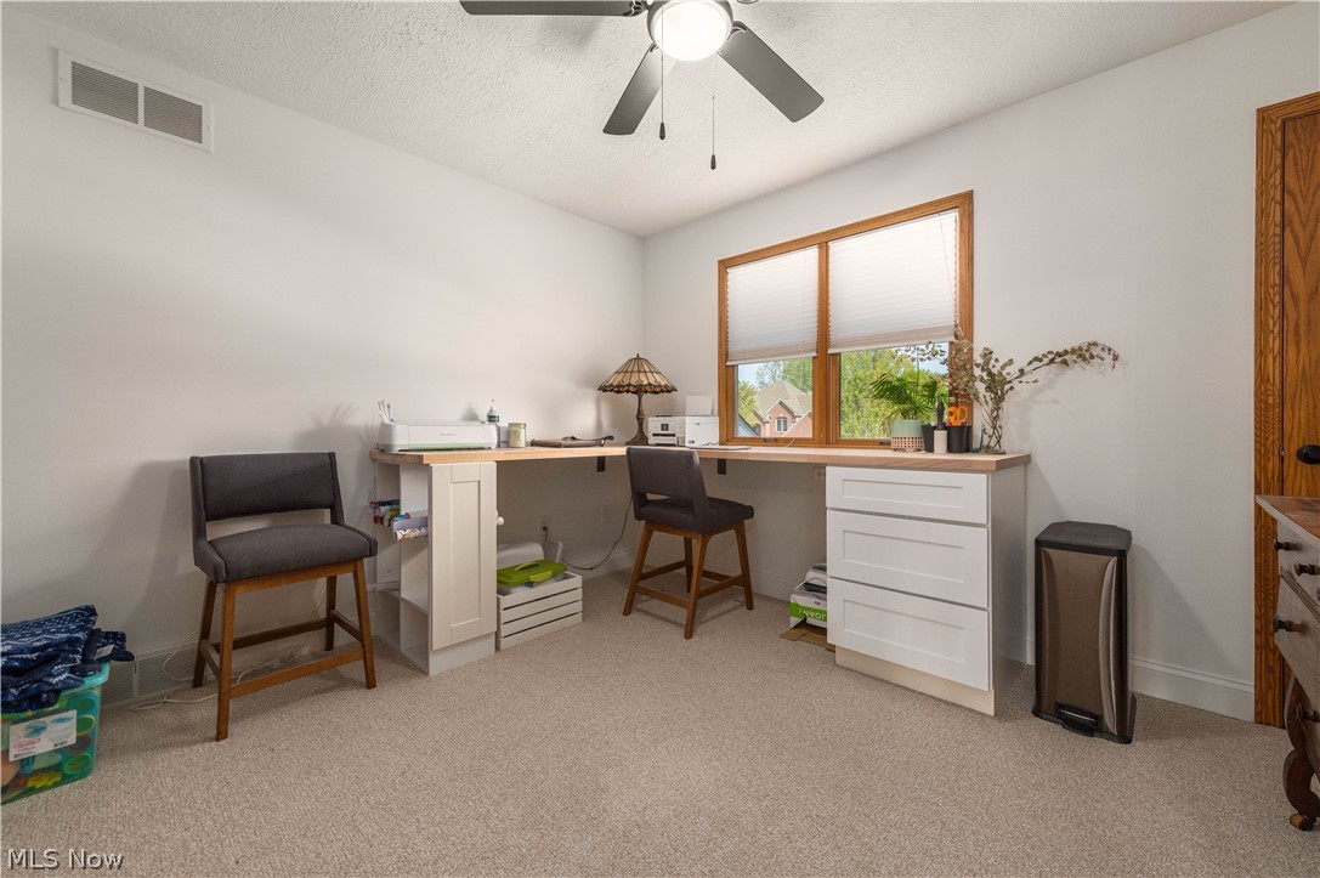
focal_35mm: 14
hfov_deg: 104.3
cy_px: 439
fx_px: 513
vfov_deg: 81.1
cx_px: 660
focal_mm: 14
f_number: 9
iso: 200
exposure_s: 1/60
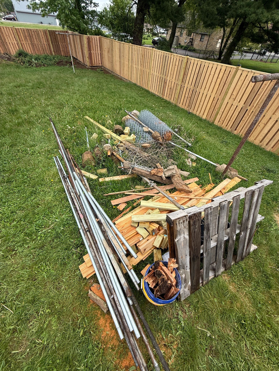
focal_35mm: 14
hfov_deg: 85.7
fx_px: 150
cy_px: 186
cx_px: 140
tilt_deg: -46.8
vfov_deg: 102.1
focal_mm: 2.22
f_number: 2.2
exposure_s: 1/694
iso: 50
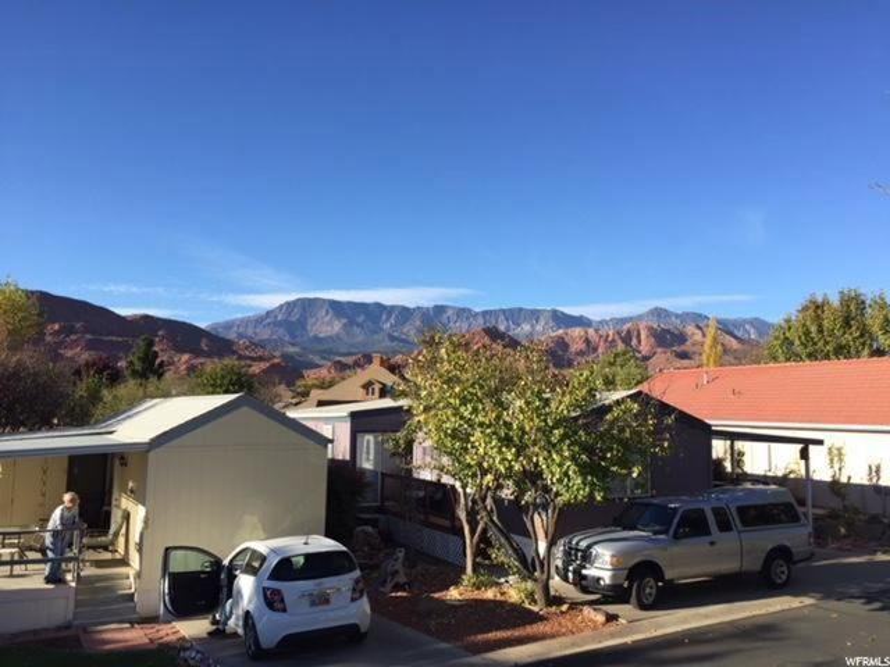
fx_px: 746
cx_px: 445
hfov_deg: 61.7
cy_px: 334
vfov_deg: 48.2
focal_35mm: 29
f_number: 2.2
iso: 32
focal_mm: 4.15
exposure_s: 1/1276
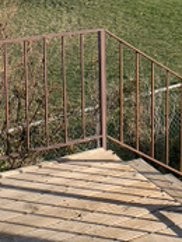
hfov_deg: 20.0
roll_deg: +0.1
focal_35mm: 72
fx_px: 504
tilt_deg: -9.3
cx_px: 15
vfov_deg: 25.7
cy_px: 0
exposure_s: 1/1634
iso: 25
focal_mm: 4.25
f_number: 1.8
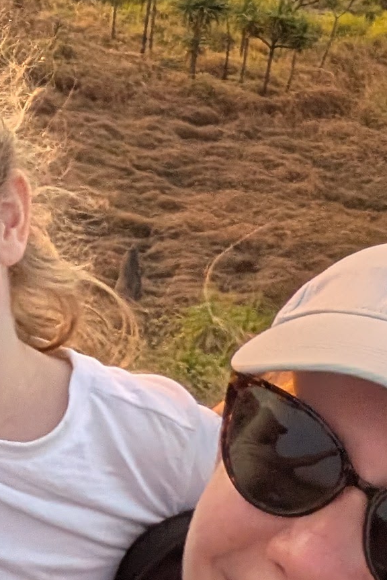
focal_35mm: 102
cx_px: -782
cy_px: -107
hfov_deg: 10.0
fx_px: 1643
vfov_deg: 19.0
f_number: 2.2
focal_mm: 2.74
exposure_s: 1/734
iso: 28
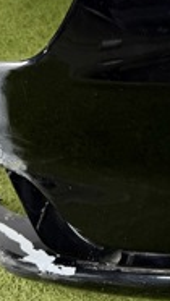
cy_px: 3
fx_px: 719
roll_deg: +0.8
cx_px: 227
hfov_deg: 13.0
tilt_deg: -18.5
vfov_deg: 22.8
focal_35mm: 90
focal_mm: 6.76
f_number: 1.78
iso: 125
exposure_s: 1/100
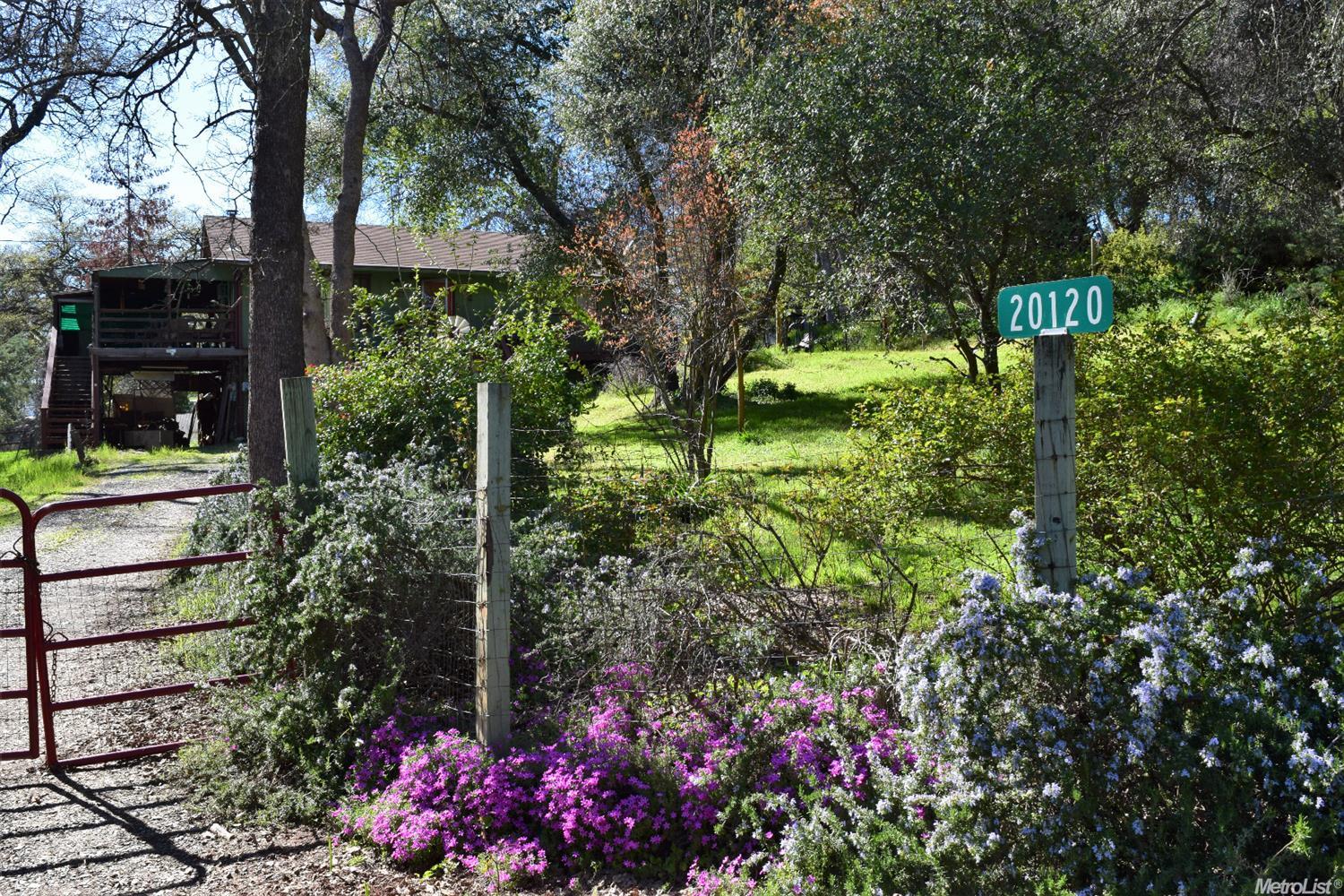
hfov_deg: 53.1
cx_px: 672
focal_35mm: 36
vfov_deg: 36.9
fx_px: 1344
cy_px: 448
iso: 400
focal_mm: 24
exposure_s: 1/250
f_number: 10
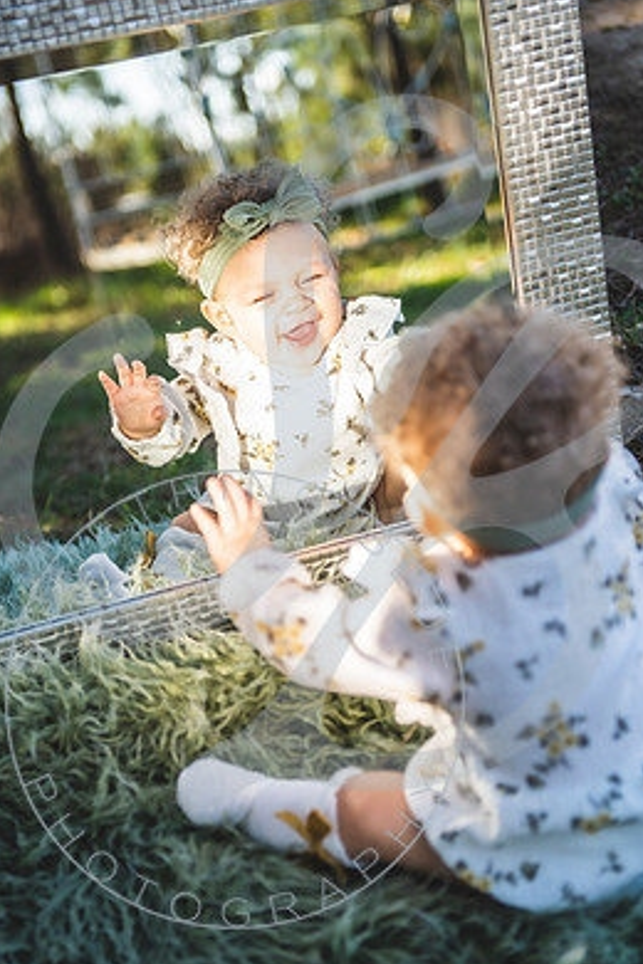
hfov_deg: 20.3
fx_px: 1795
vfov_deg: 30.1
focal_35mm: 67
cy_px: 512
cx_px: 346
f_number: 2.8
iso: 200
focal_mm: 58
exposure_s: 1/800
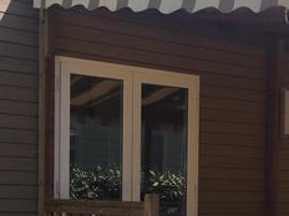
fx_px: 835
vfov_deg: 14.4
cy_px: 238
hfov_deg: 19.4
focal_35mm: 100
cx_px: 239
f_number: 2.2
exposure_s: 1/769
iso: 25
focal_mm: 4.15
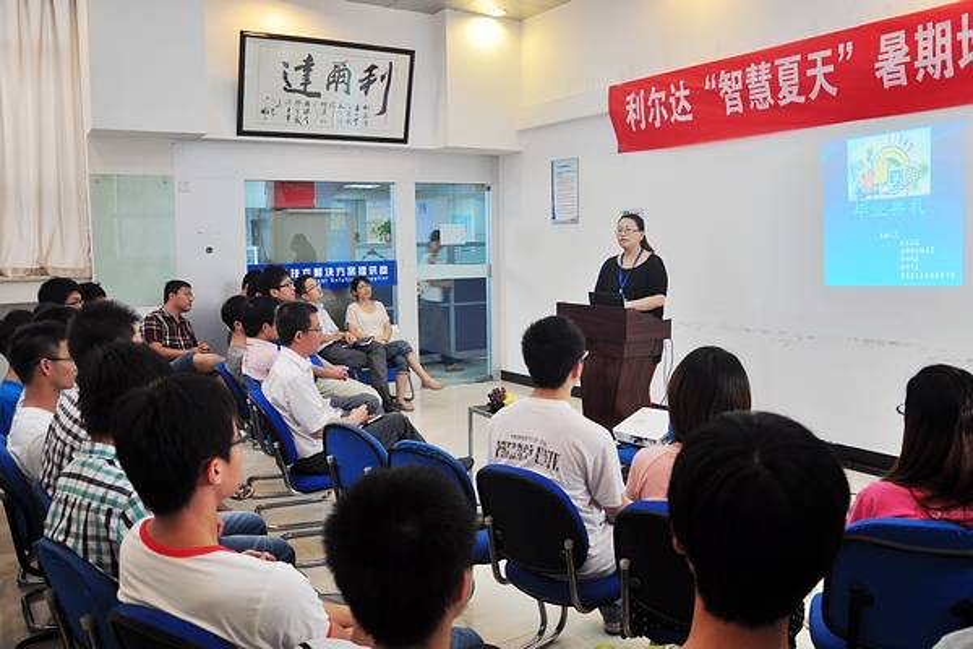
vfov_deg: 47.9
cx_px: 486
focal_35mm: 27
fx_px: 730
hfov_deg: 67.4
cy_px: 324
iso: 250
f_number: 3.5
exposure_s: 1/20
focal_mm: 18
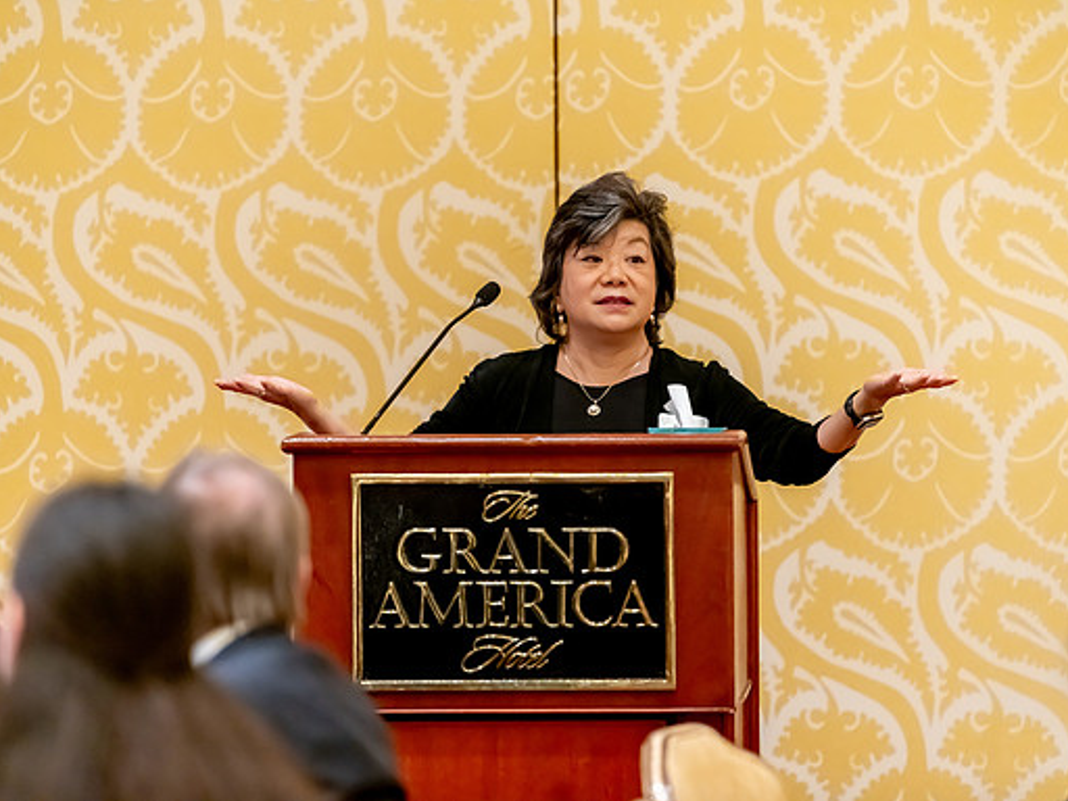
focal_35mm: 218
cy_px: 402
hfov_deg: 9.1
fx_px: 6726
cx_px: 567
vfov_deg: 6.8
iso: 6400
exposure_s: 1/160
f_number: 2.8
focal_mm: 200
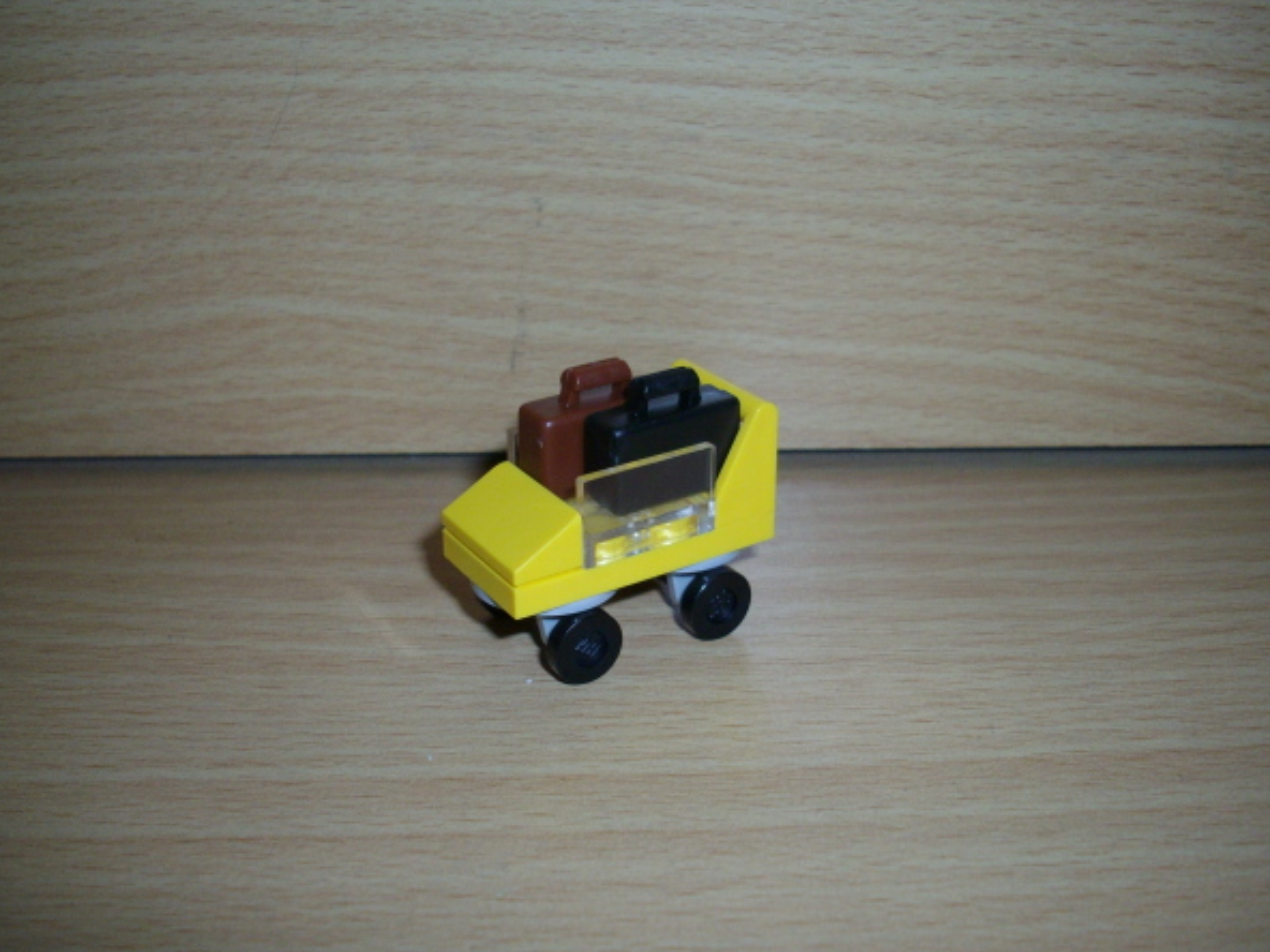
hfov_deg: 46.8
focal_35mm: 40
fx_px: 1468
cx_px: 641
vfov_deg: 36.0
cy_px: 474
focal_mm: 6.2
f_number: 2.8
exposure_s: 1/50
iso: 160
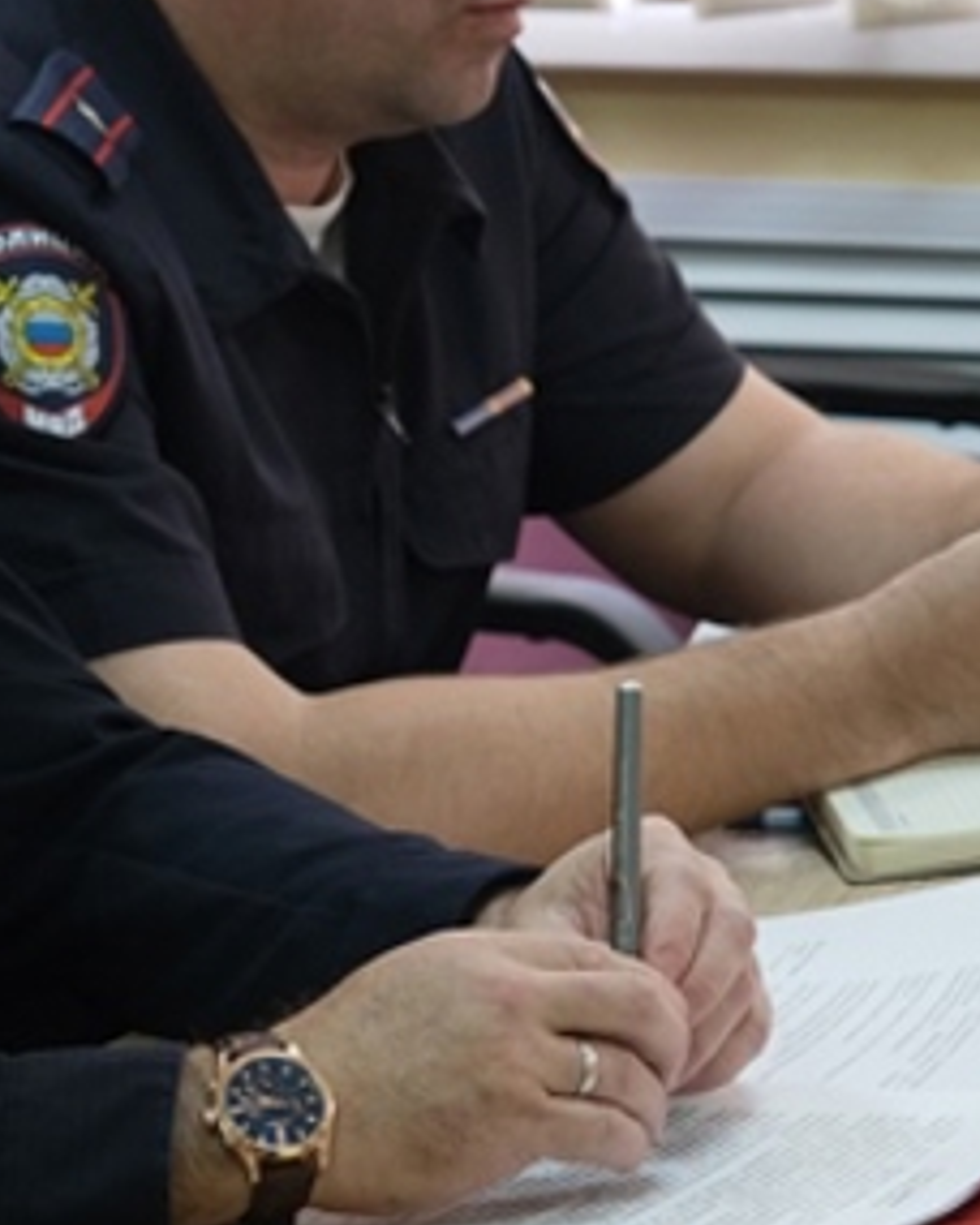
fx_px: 7070
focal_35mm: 195
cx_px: 234
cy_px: 370
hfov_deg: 7.9
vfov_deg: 9.9
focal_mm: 52.4
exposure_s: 1/80
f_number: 4
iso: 500
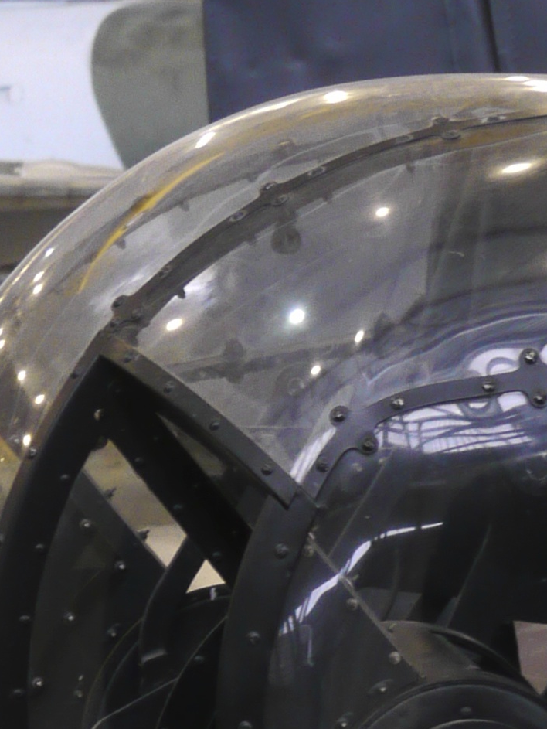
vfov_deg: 9.1
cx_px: 320
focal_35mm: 212
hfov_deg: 7.0
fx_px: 4464
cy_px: 1054
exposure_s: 1/15
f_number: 4.7
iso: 800
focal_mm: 25
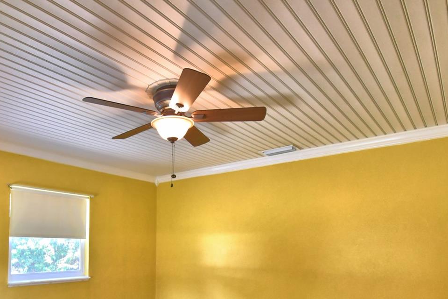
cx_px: 161
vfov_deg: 48.7
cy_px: 234
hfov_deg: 70.1
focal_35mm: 25
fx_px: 311
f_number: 4.5
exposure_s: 1/30
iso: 400
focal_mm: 10
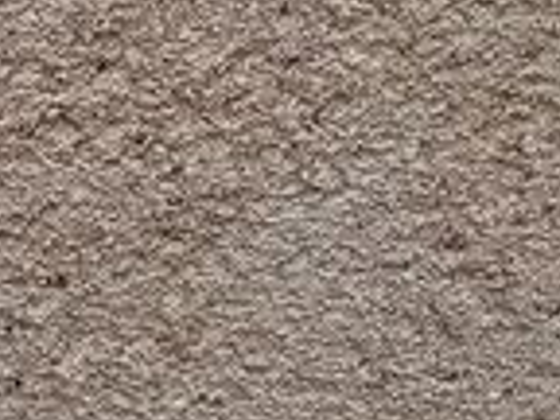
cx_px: -148
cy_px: 128
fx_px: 2928
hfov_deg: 10.7
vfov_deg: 8.2
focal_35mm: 181
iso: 104
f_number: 1.8
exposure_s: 1/187
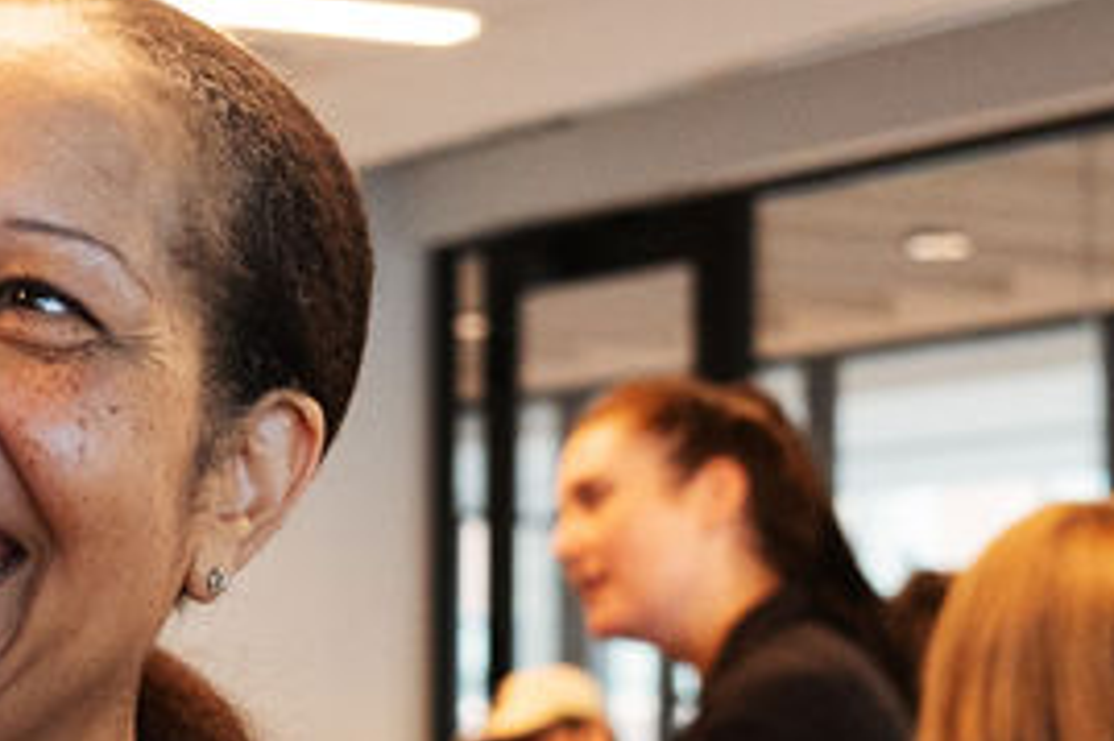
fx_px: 4237
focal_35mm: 137
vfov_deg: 10.0
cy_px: 317
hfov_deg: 14.5
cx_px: -215
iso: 1600
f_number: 3.2
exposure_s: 1/125
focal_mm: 24
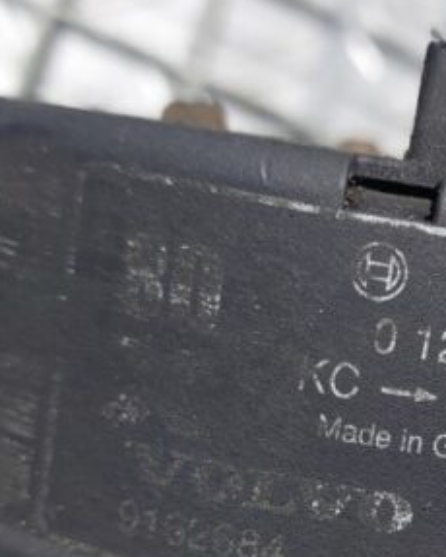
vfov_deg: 27.6
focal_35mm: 68
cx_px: 390
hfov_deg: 22.0
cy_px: 394
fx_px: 1121
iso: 250
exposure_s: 1/50
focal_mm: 5.23
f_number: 1.8
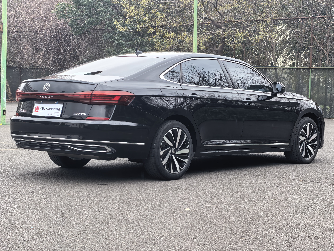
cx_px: 167
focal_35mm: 74
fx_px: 714
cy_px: 126
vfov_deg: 19.9
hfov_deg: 26.3
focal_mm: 6.98
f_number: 2
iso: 125
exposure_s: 1/377
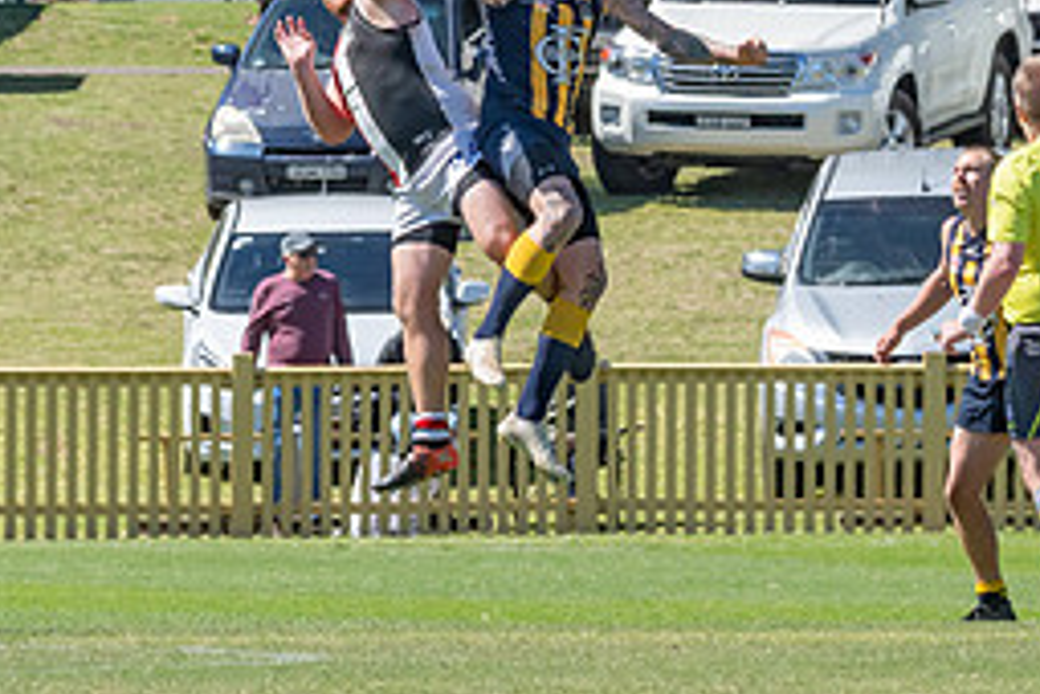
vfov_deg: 1.6
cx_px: 685
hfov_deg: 2.4
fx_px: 24640
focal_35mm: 853
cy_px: 63
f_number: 13
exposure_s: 1/1600
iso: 800
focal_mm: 250
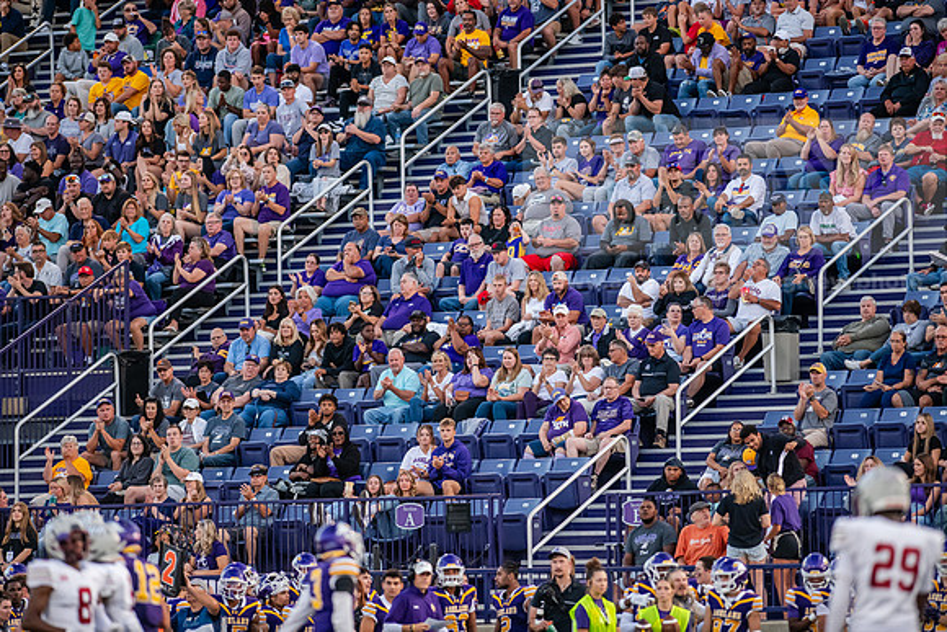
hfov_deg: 6.9
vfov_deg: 4.6
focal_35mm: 300
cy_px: 316
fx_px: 7893
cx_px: 474
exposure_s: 1/1000
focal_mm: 300
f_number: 3.2
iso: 3200
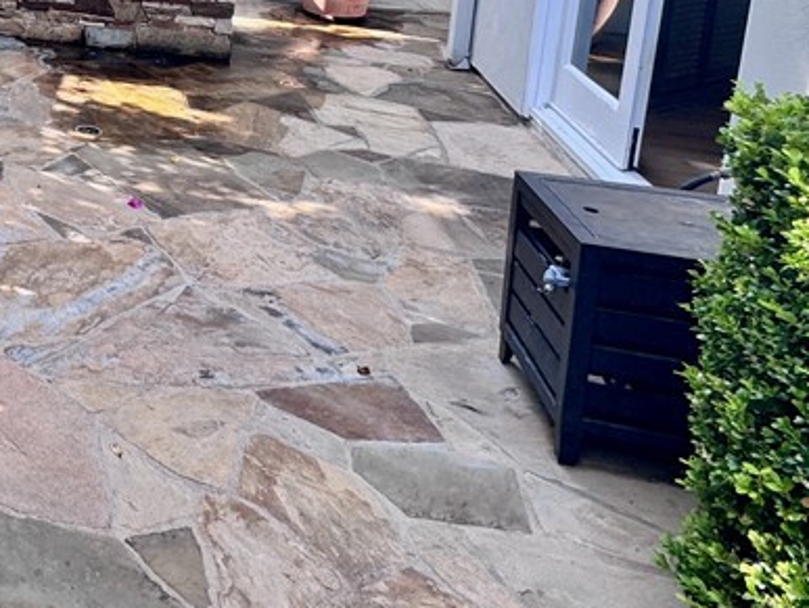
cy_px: -79
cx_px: -132
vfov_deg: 33.2
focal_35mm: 37
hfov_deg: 38.7
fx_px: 866
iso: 40
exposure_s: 1/180
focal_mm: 2.22
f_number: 2.2
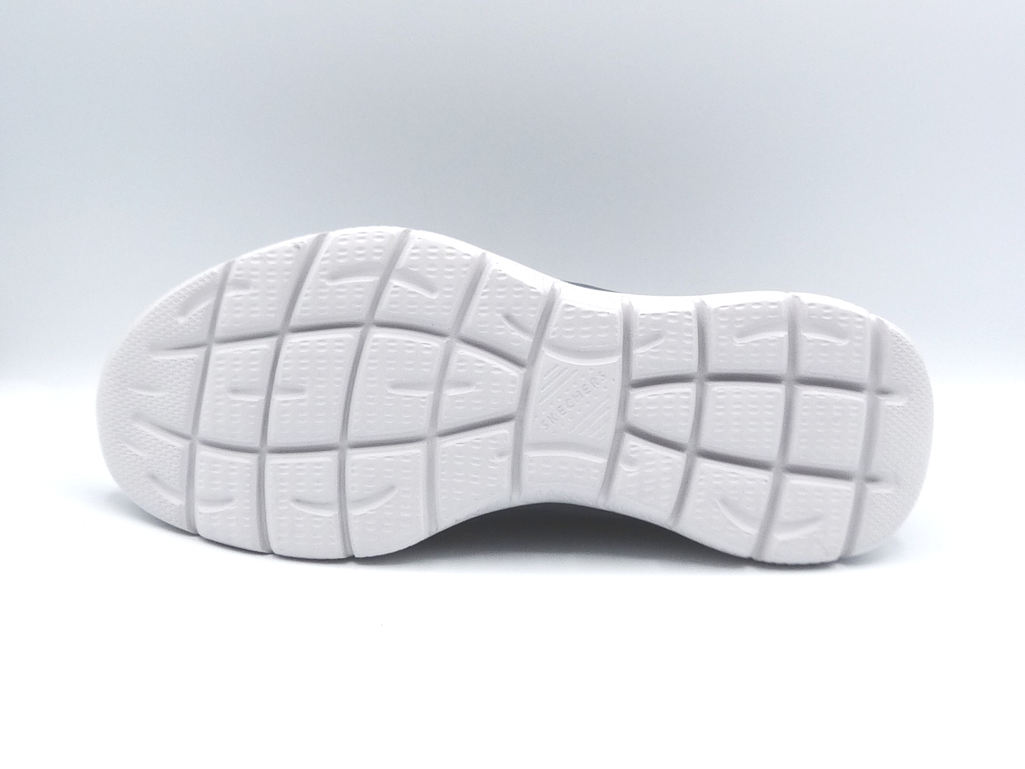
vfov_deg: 28.0
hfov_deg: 36.8
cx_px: 512
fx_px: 1540
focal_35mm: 52
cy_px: 384
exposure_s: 1/200
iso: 100
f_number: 4.5
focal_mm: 5.4
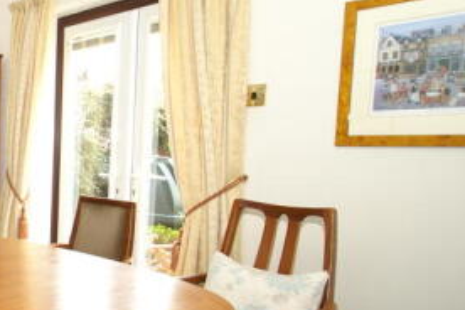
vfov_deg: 34.0
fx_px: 506
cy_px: 177
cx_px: -84
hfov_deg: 37.9
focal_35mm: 39
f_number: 4.5
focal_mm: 11
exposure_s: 1/80
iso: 125
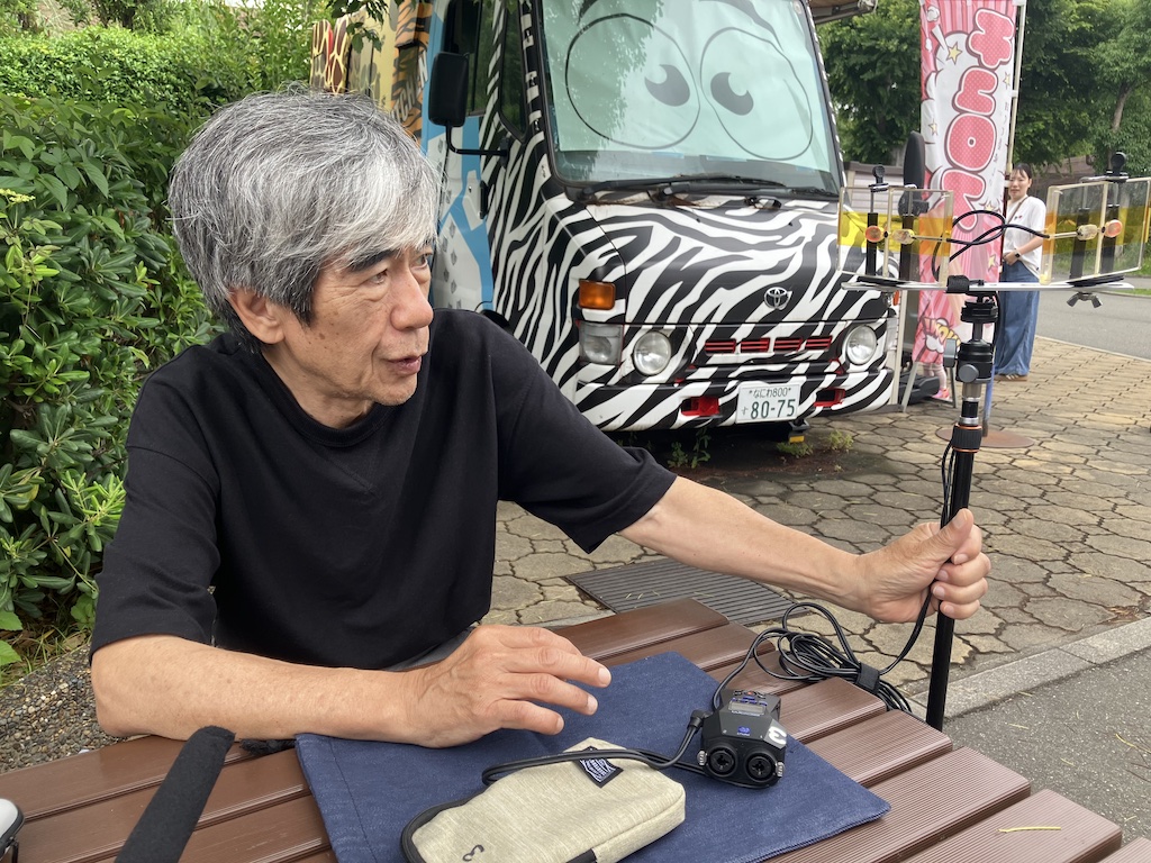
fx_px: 931
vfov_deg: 49.7
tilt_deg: -12.7
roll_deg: -1.7
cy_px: 432
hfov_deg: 63.4
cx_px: 576
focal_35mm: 28
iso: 25
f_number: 1.8
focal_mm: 3.99
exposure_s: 1/170
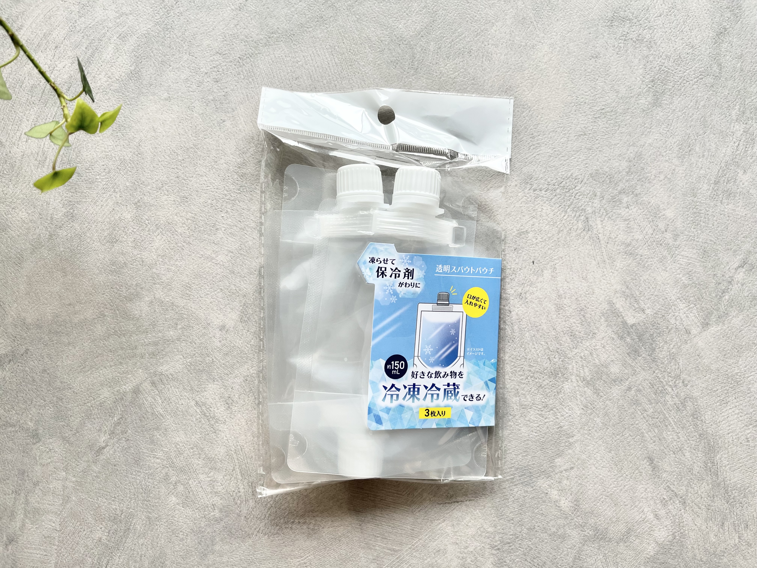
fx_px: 569
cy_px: 284
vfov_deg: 53.1
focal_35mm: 26
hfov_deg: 67.3
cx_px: 378
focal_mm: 5.1
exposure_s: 1/363
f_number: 1.6
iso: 50
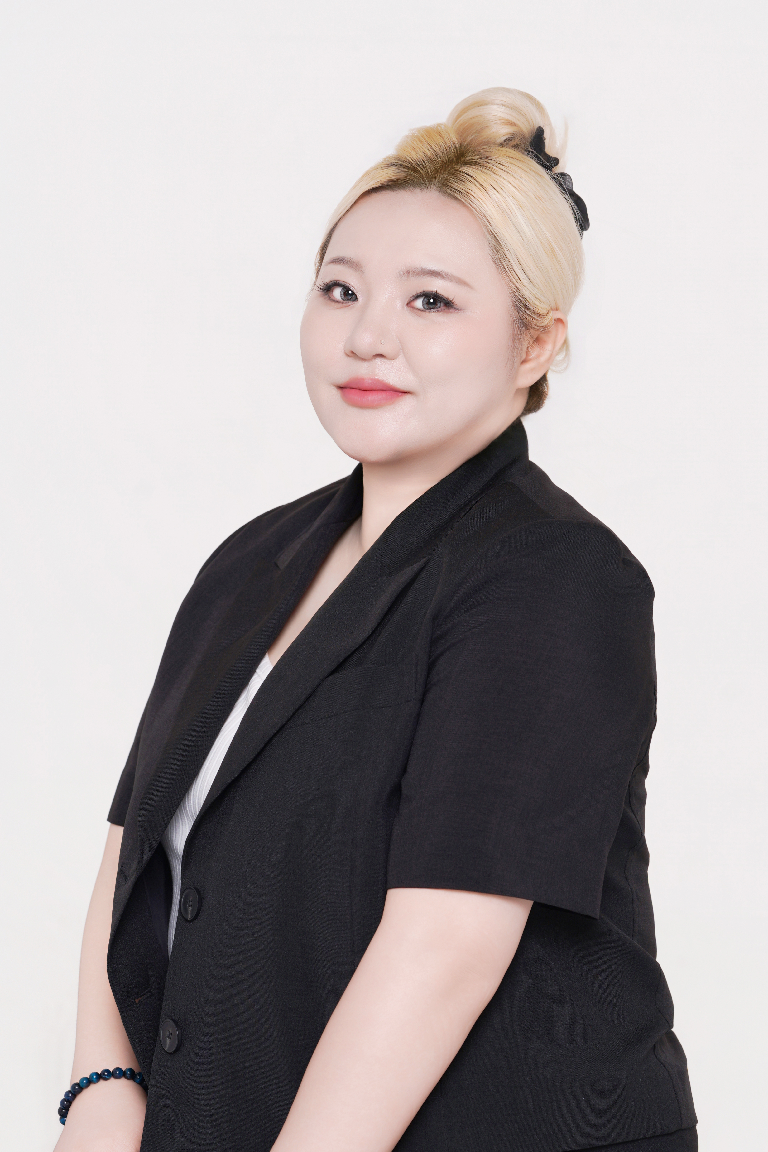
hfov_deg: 15.2
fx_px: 2880
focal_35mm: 90
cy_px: 576
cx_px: 384
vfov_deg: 22.6
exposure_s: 1/125
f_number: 6.3
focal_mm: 90
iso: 125
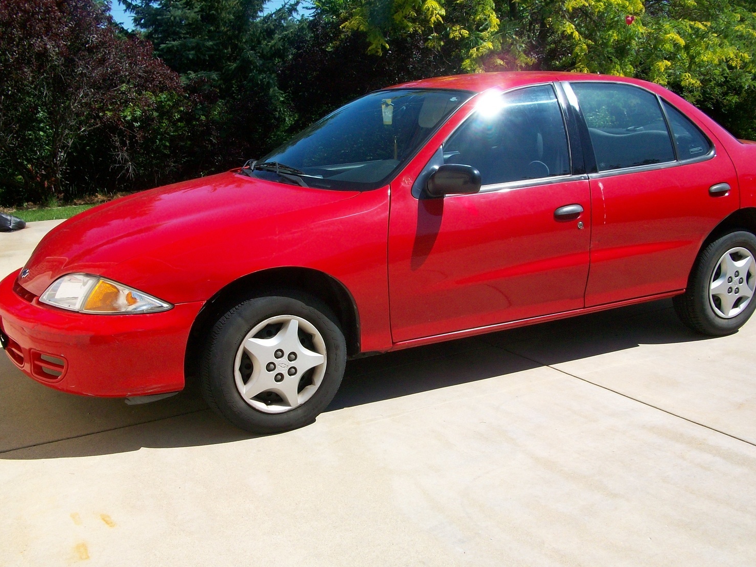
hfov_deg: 50.1
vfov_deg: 38.7
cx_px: 402
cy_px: 299
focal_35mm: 37
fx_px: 808
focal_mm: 5.7
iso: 80
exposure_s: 1/369
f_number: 5.5
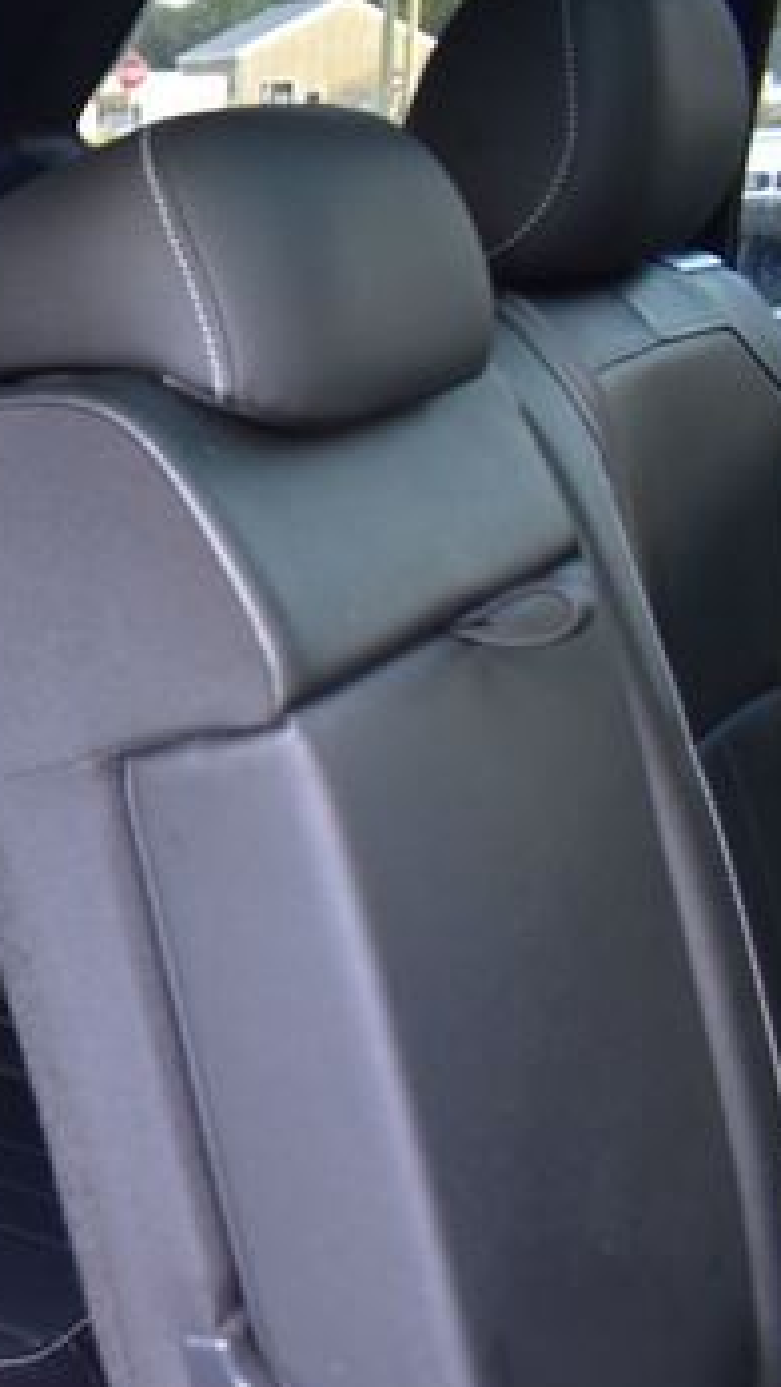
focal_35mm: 52
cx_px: -442
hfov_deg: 19.6
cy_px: 765
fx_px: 1913
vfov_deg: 39.8
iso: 1600
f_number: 4
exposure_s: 1/15
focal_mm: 18
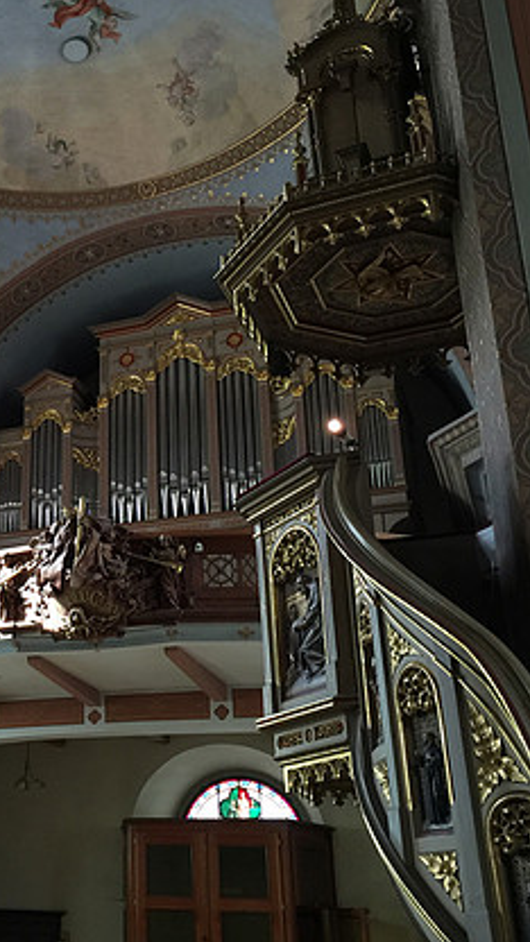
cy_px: 456
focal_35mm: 44
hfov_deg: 25.8
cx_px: 11
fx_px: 1099
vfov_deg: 46.4
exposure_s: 1/15
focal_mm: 4.15
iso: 80
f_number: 2.2
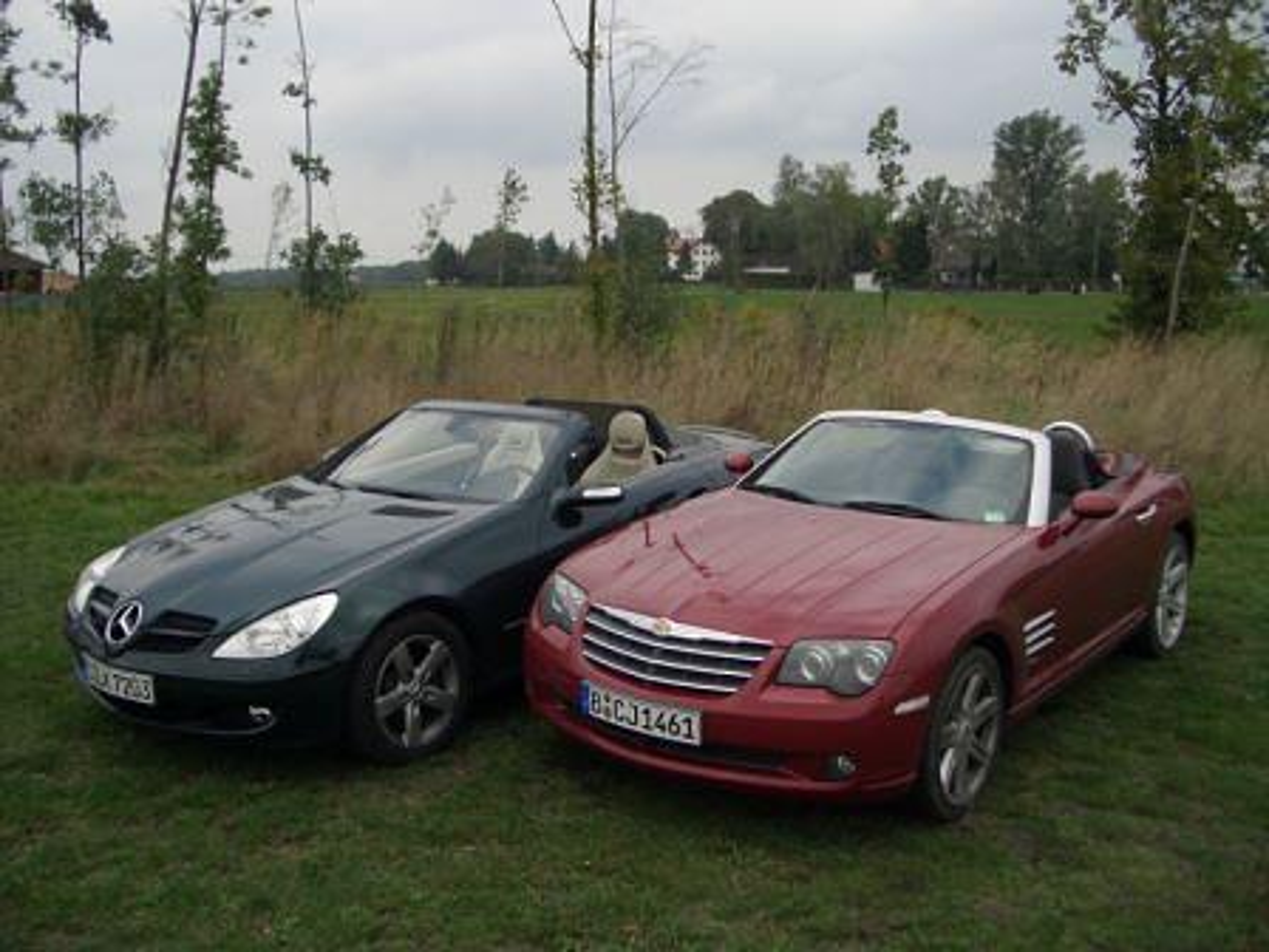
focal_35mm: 35
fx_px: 1283
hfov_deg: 52.6
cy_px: 476
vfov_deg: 40.7
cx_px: 634
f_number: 2.6
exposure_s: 1/640
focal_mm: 5.8
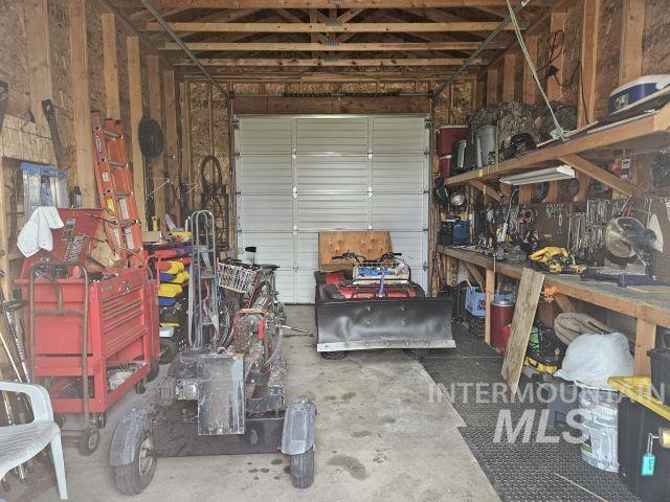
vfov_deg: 58.9
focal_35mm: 23
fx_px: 445
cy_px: 251
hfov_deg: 73.9
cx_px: 335
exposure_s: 1/120
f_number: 1.8
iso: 250
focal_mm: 5.4
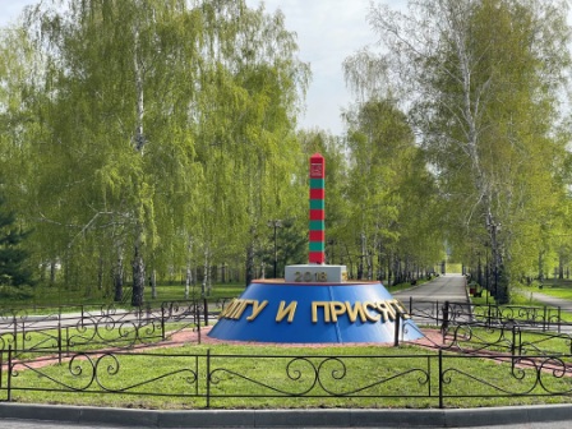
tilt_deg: +1.4
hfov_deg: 30.3
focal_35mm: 64
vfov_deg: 22.9
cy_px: 214
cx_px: 286
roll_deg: -0.8
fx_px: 1058
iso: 20
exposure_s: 1/791
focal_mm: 7.5
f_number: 2.2
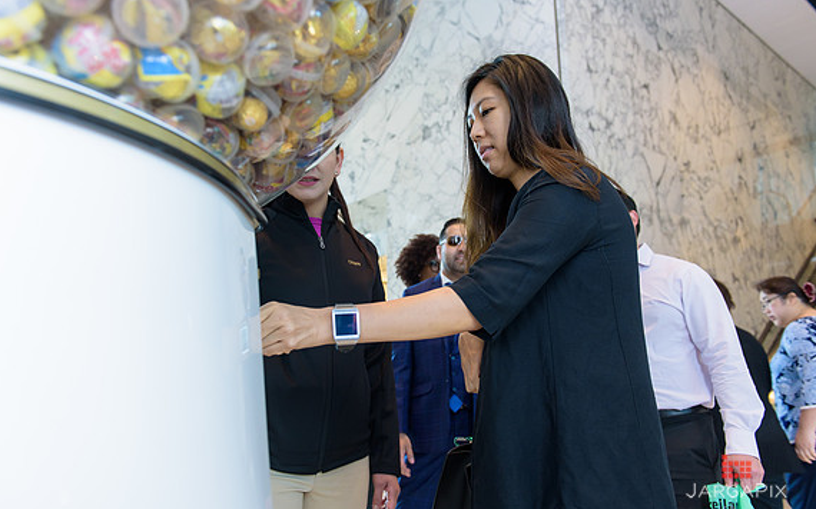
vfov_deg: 44.5
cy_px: 252
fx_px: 623
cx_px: 408
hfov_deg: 66.5
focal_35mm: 28
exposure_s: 1/125
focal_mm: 27
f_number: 3.2
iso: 800
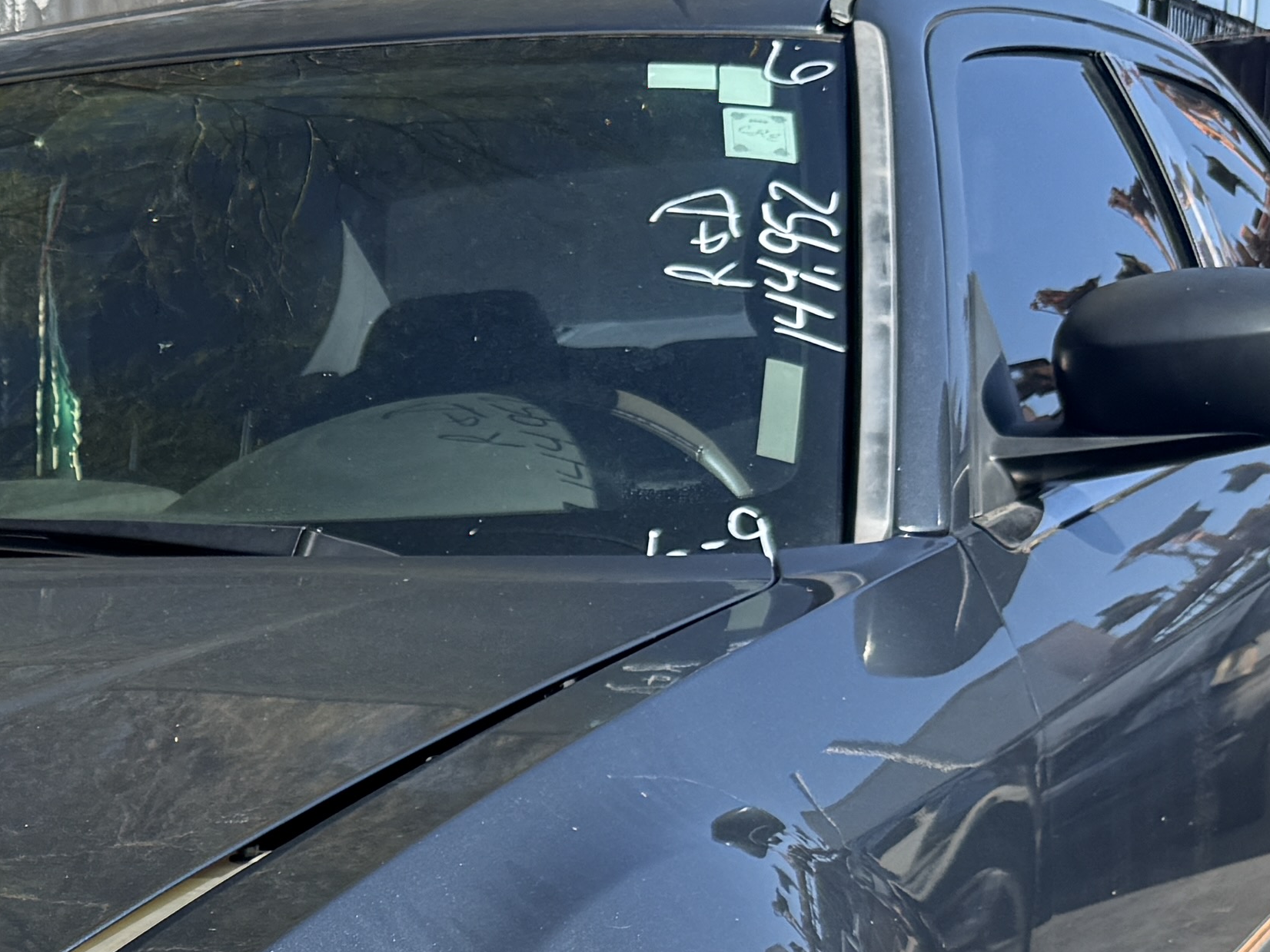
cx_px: -341
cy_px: 1272
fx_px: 3045
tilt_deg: -13.1
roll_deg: +3.3
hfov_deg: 21.5
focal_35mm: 83
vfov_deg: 16.7
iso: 100
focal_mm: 6.76
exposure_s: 1/2299
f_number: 1.78
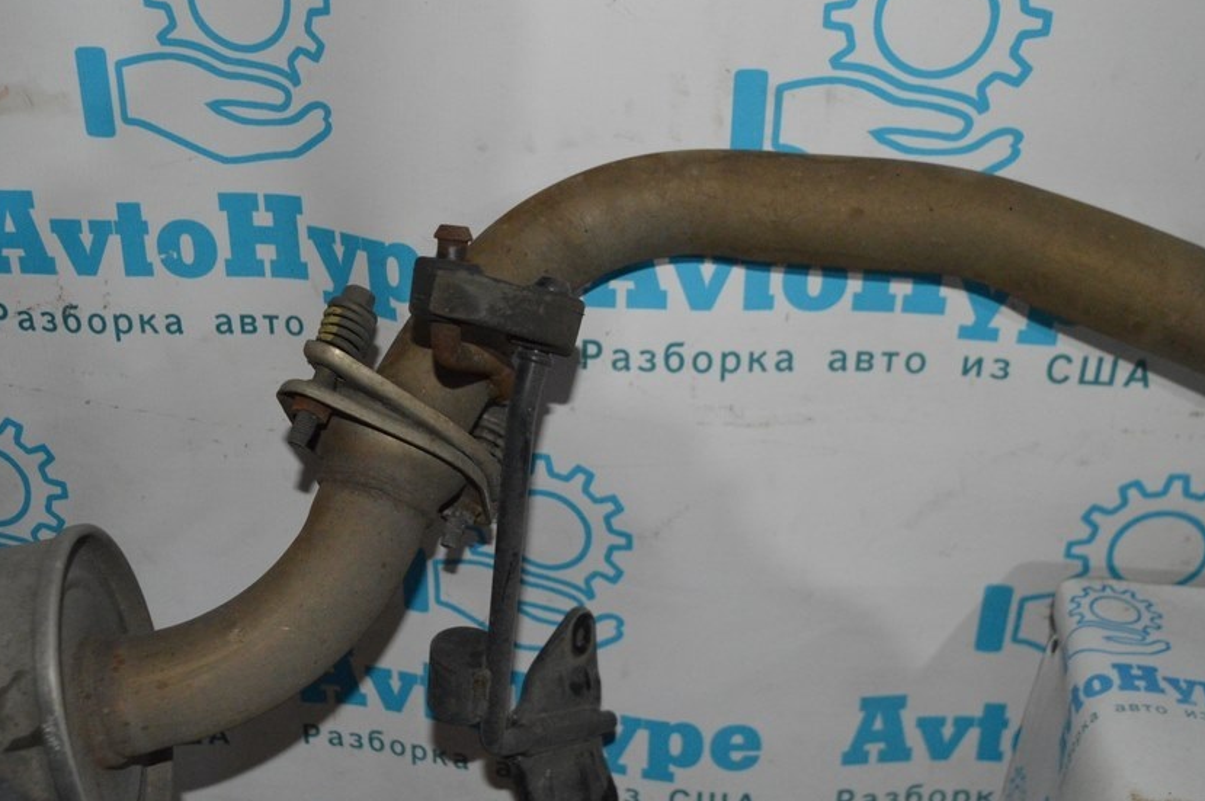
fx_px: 1425
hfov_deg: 45.7
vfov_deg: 31.4
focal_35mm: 43
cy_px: 438
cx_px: 520
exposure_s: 1/60
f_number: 3.8
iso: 2200
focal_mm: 23
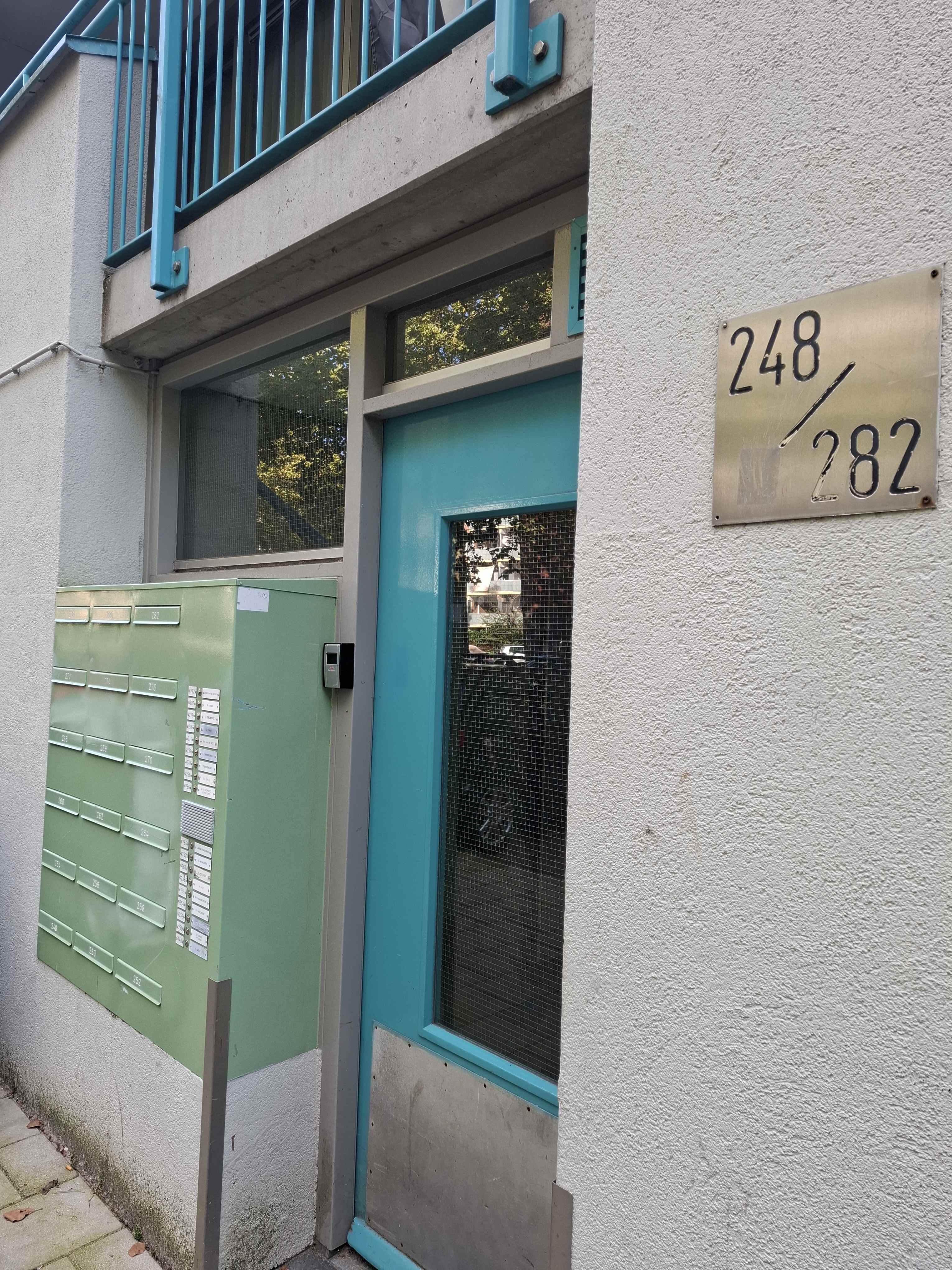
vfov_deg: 73.9
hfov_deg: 58.9
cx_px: 476
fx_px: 843
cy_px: 635
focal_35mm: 23
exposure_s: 1/131
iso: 50
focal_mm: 5.54
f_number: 1.8
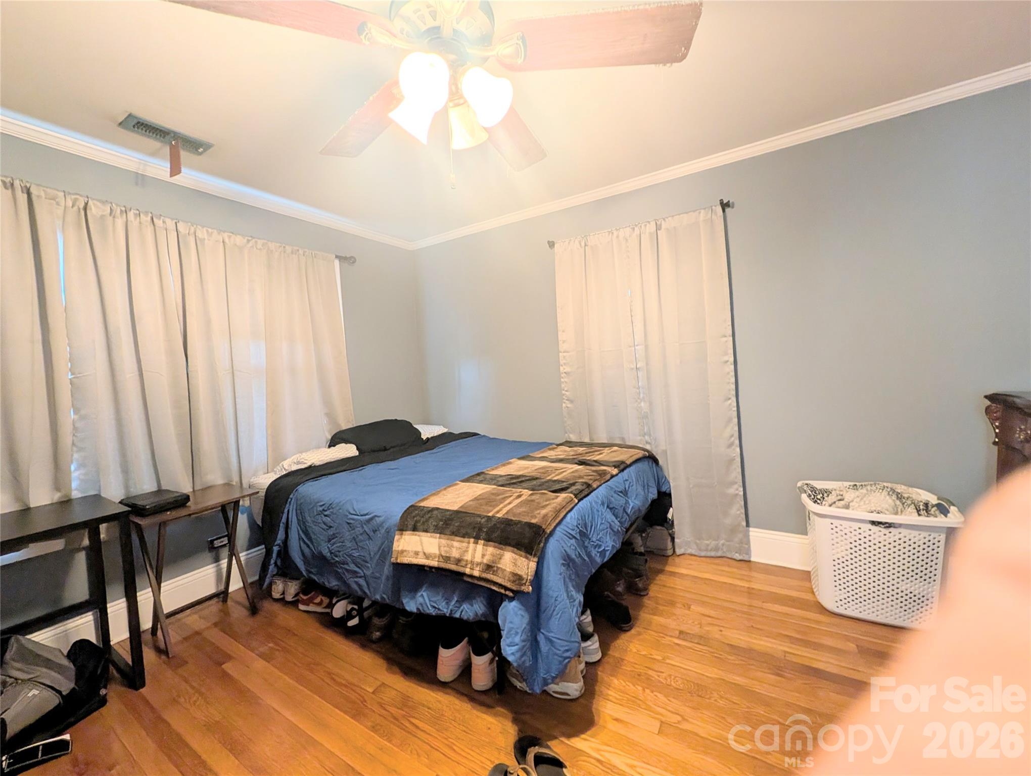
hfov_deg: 110.5
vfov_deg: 94.6
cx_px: 516
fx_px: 358
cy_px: 388
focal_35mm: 12
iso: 62
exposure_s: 1/30
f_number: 1.7
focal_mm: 2.02
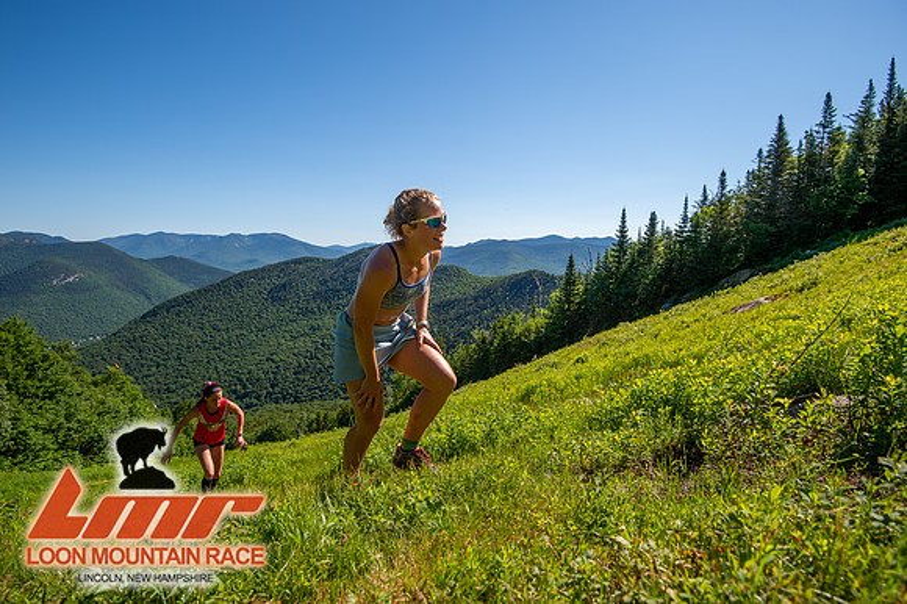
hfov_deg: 90.0
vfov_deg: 67.3
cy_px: 302
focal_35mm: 18
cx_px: 454
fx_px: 453
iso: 100
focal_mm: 18
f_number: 5
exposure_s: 1/640
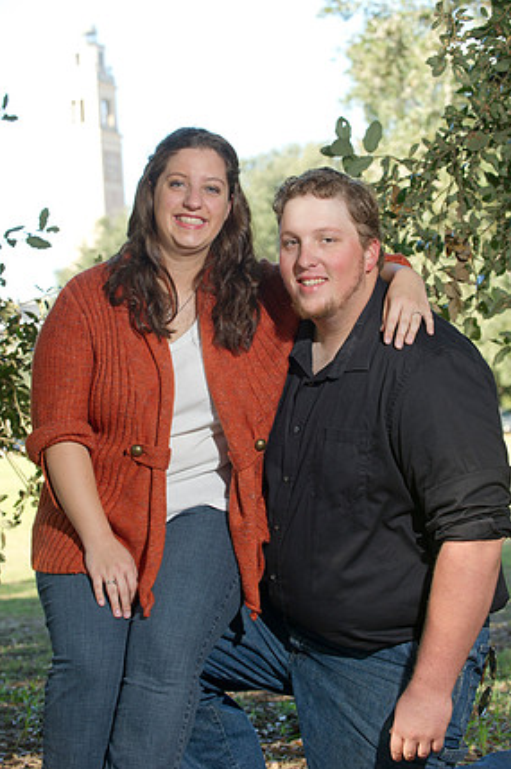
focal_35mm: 86
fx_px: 1835
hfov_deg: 15.8
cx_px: 263
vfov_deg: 23.7
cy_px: 375
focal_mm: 82
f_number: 5.6
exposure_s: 1/125
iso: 320
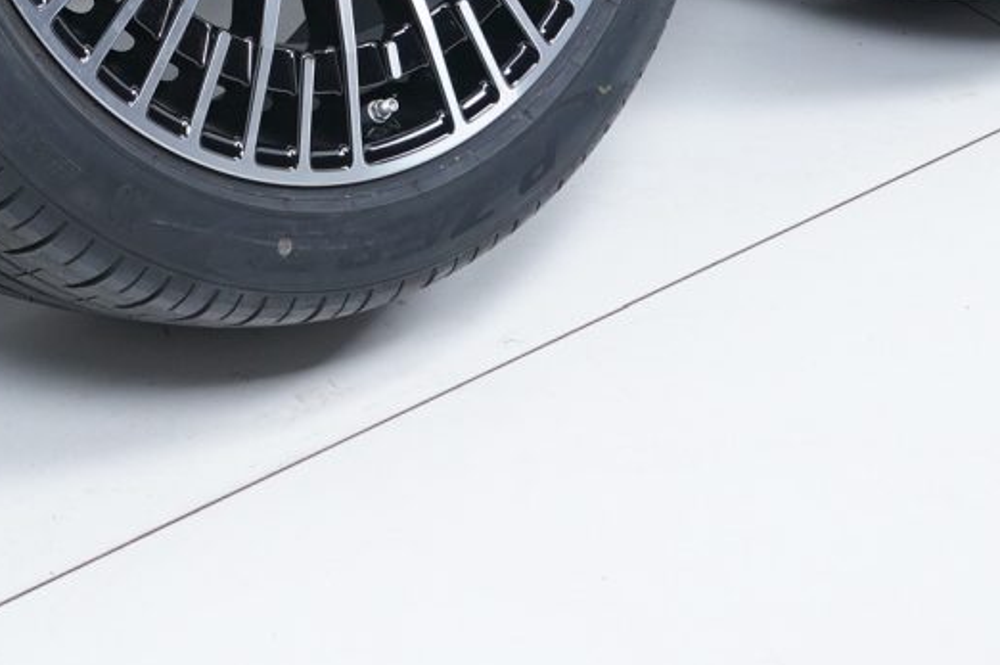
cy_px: -306
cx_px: 34
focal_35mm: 114
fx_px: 3164
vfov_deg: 11.5
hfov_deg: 17.6
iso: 250
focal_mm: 31
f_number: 7.1
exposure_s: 1/125
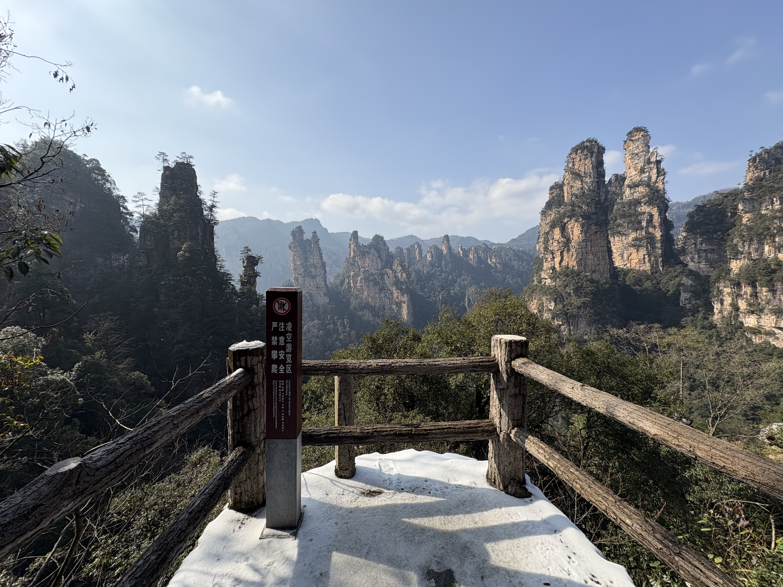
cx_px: 392
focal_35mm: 14
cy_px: 294
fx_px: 317
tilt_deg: -1.8
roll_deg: -0.1
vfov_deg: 85.7
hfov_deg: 102.1
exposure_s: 1/1637
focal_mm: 2.22
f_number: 2.2
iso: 50
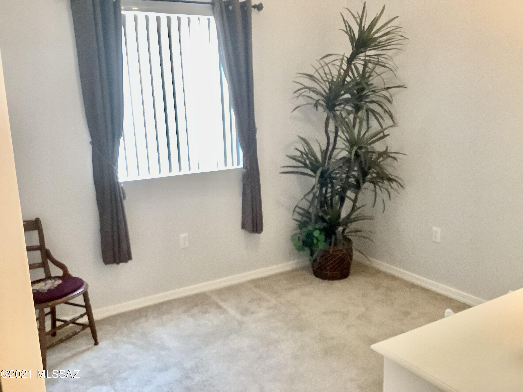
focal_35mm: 31
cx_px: 262
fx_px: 468
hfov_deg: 58.4
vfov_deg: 45.4
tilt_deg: -11.9
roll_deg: +2.1
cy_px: 196
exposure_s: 1/30
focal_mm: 3.3
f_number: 2.4
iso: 400
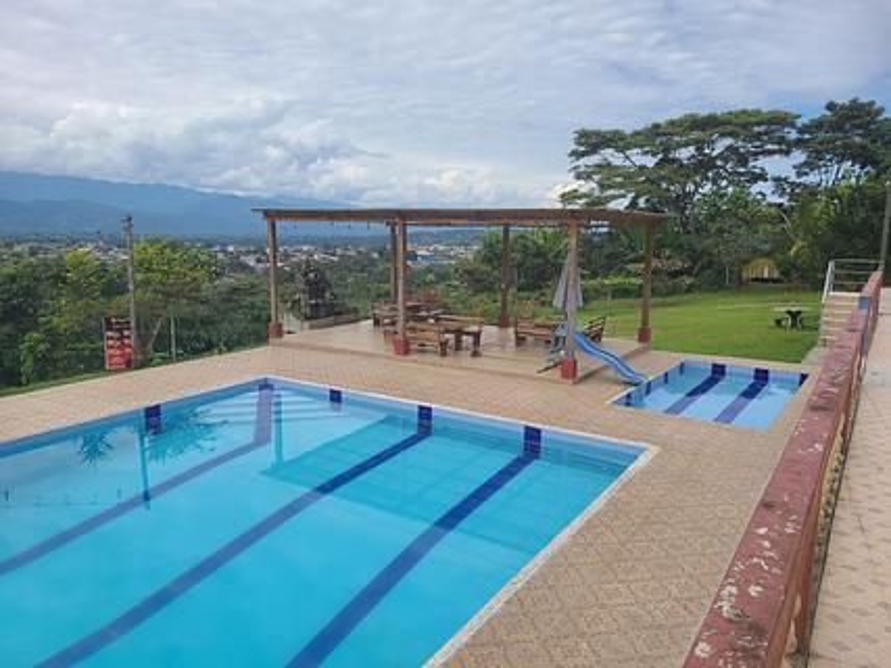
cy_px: 334
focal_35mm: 26
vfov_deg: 53.0
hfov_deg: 67.3
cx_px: 446
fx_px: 669
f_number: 1.8
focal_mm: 5.4
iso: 40
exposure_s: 1/2551
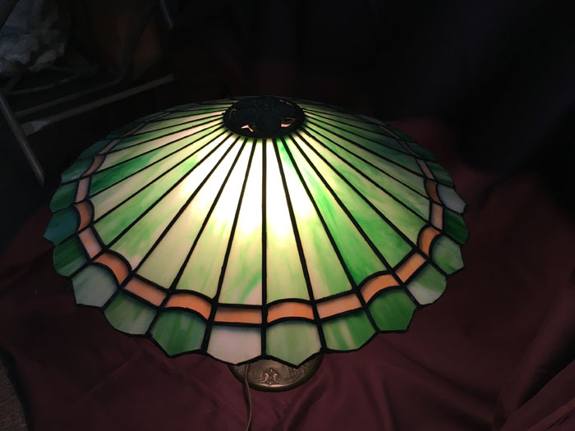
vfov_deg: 48.2
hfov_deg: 61.7
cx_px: 288
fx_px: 482
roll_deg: +0.4
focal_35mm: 29
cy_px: 216
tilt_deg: -39.9
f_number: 2.2
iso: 32
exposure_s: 1/30
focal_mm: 4.15
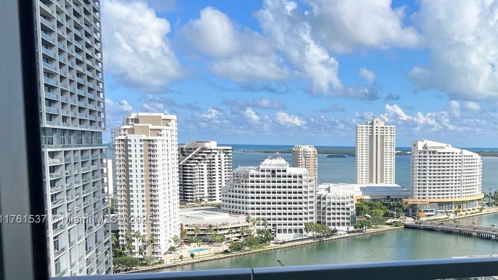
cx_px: 401
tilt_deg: -7.3
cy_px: 220
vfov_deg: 25.0
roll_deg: -1.3
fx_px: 621
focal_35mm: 47
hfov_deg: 41.7
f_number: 1.5
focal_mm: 5.7
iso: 50
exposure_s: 1/5076
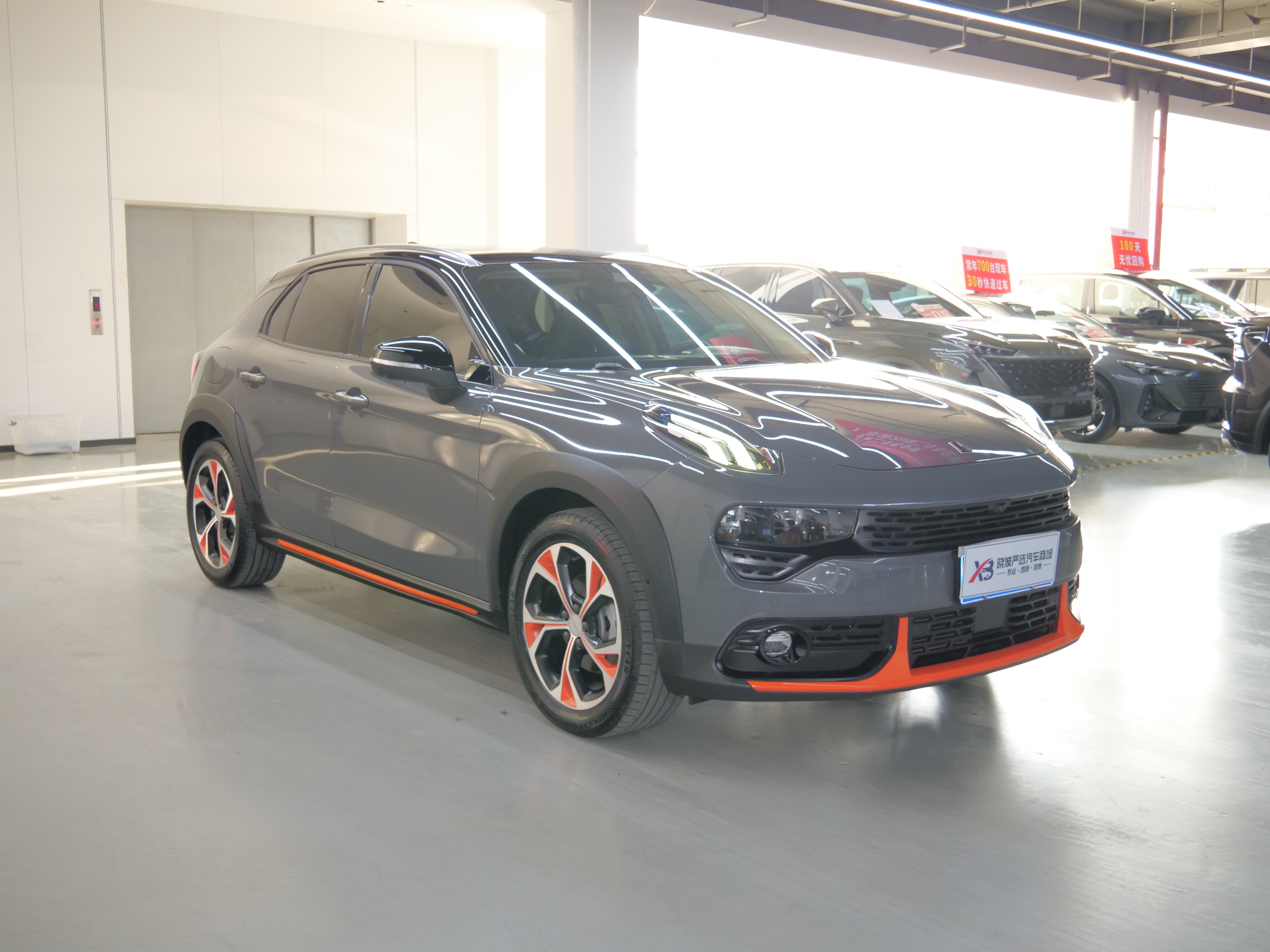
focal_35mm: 36
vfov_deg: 39.7
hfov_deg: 51.4
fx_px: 1321
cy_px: 476
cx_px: 635
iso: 800
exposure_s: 1/20
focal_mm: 18
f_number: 3.9
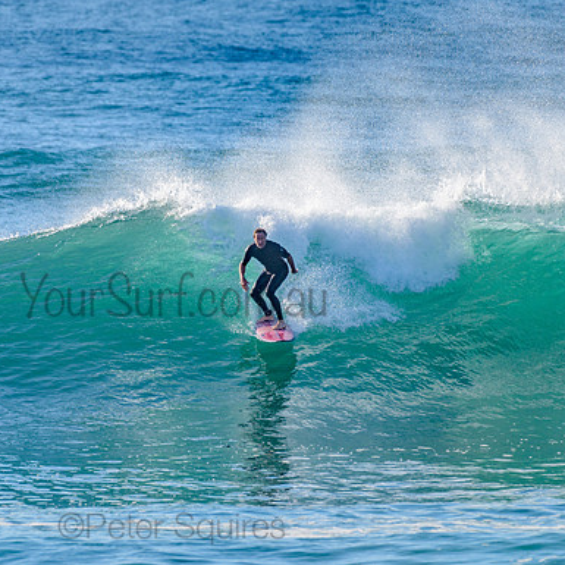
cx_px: 196
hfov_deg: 2.2
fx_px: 14514
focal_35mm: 786
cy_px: 274
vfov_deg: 2.2
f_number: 5.6
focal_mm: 500
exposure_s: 1/2000
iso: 250
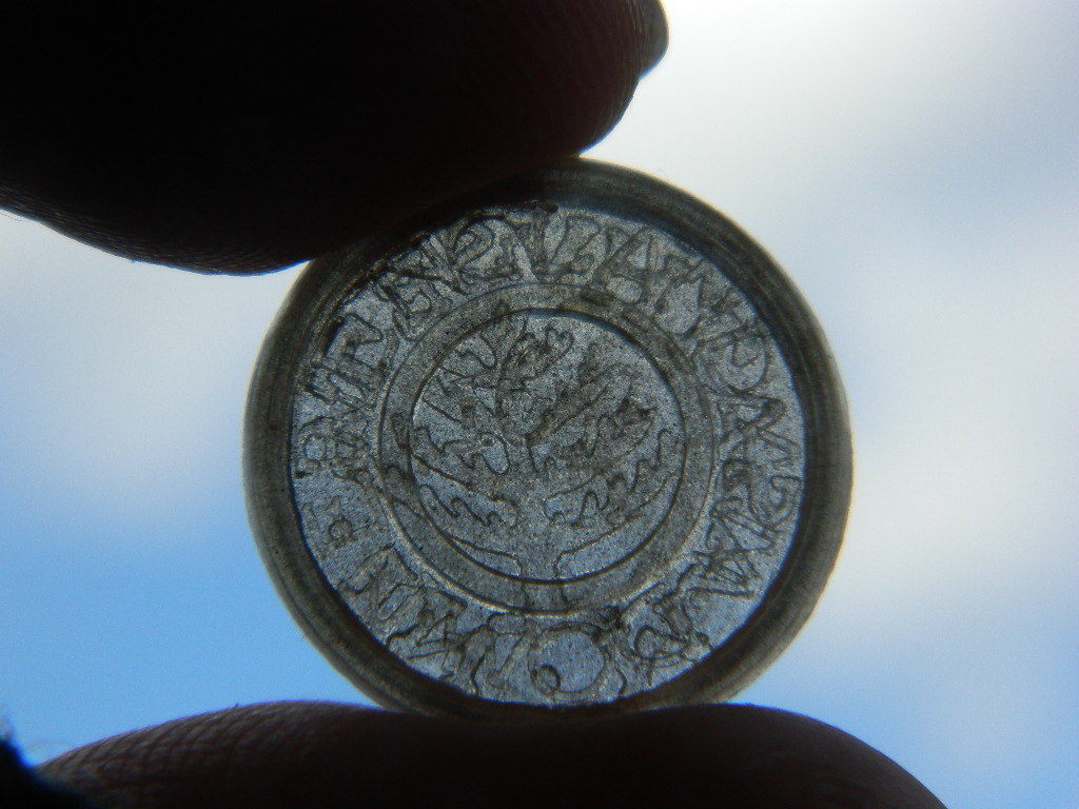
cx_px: 540
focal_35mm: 103
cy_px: 404
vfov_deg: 14.4
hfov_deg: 19.1
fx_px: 3211
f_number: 4.5
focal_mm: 18.6
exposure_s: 1/500
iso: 80
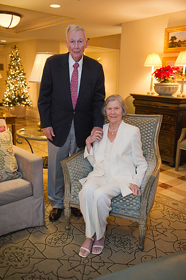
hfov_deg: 37.8
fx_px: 272
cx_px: 93
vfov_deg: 54.5
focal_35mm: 35
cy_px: 140
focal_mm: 35
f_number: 2.8
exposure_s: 1/60
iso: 1250
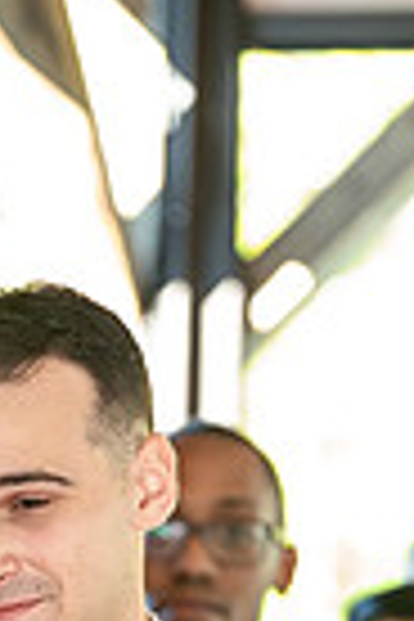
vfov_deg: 4.8
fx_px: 7365
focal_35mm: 427
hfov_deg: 3.2
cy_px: 914
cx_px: -32
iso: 2000
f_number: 4
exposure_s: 1/200
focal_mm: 131
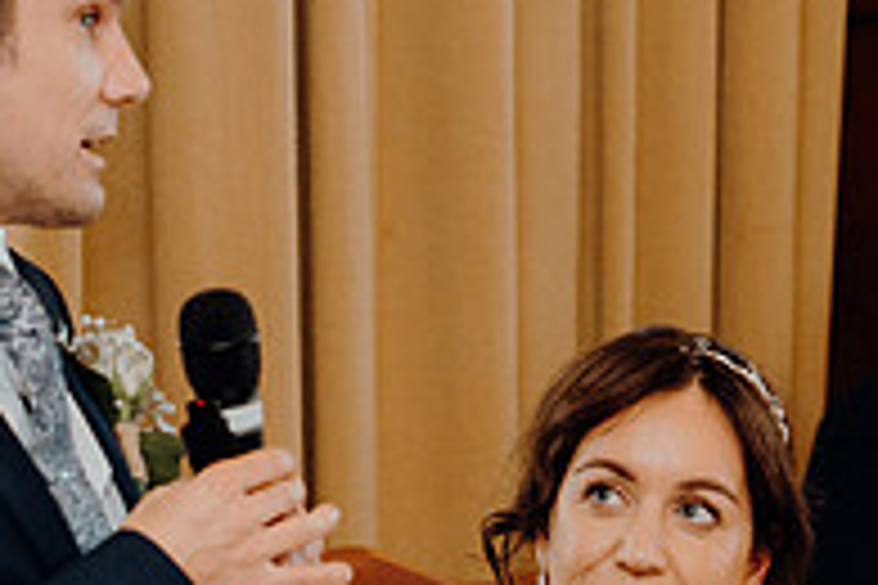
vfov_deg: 5.1
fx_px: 6536
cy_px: 551
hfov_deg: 7.7
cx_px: 437
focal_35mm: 268
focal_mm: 60
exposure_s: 1/200
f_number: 2.8
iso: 1250
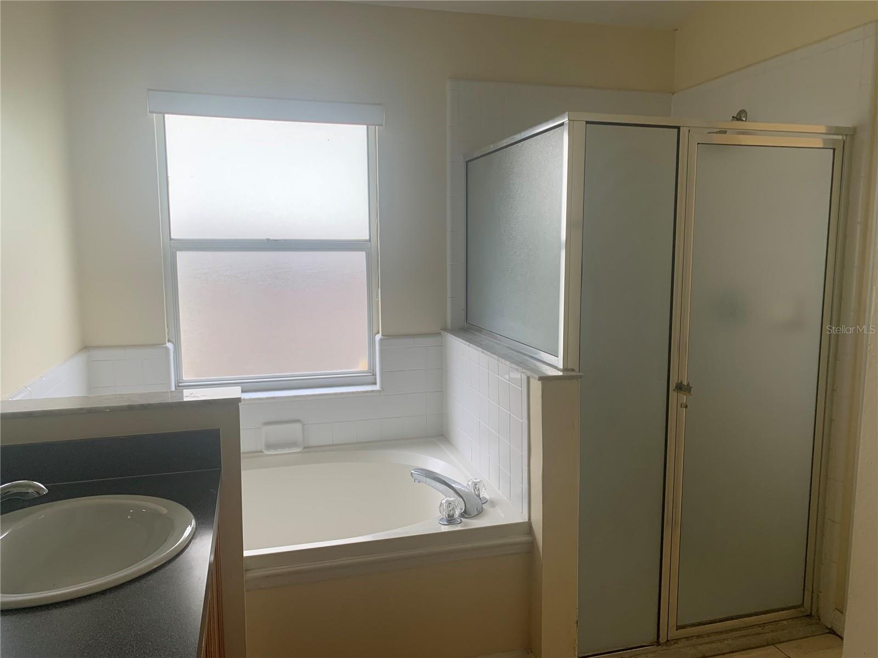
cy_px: 329
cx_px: 439
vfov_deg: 53.1
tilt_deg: -8.5
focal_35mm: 26
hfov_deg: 67.3
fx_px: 659
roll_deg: +0.4
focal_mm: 4.25
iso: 80
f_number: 1.8
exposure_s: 1/121
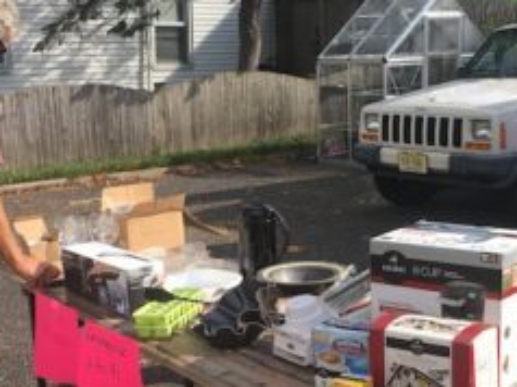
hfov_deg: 31.7
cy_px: 251
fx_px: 910
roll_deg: +1.4
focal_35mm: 61
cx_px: 267
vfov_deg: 23.9
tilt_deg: -12.1
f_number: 2.2
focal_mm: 4.15
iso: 25
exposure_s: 1/718
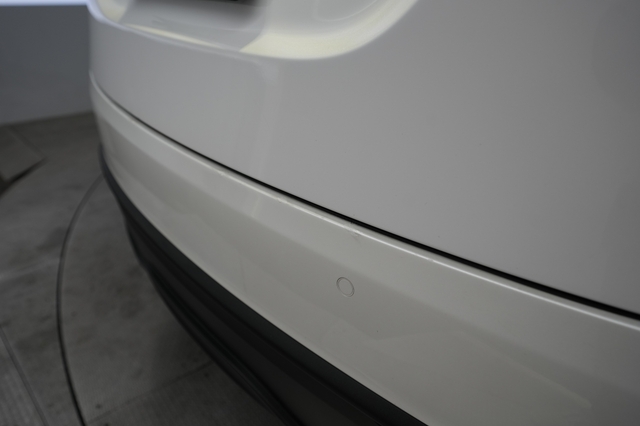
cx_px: 320
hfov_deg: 71.5
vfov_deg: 51.2
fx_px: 444
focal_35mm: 25
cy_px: 213
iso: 250
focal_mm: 25
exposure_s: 1/60
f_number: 4
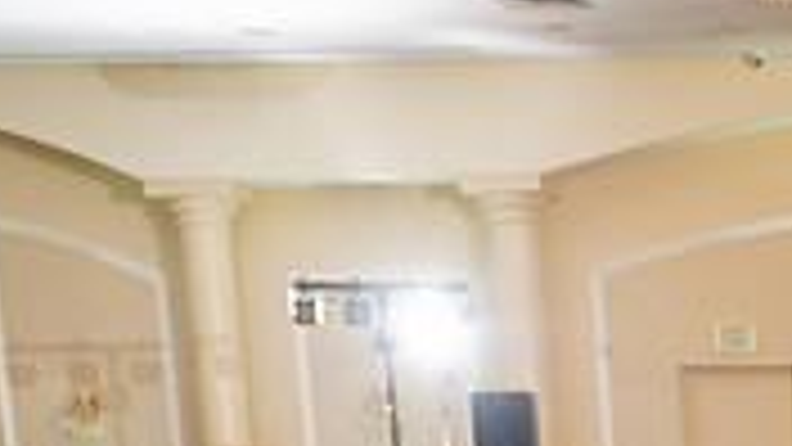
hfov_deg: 16.1
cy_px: 1042
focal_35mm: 118
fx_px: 2478
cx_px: 1301
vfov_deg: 9.3
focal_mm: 24
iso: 800
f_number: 4
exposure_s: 1/125
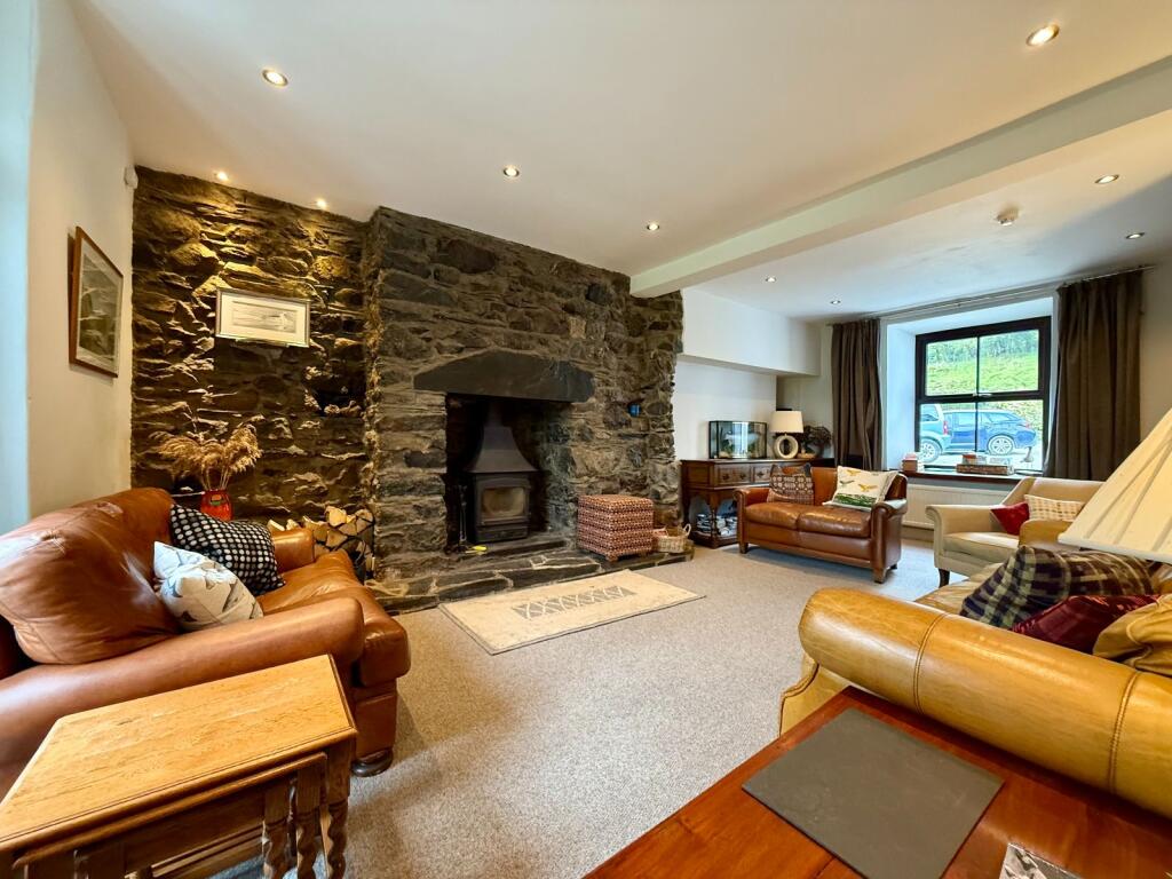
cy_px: 440
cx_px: 586
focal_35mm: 14
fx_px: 474
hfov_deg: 102.1
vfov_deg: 85.7
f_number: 2.2
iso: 500
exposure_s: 1/60
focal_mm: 2.22
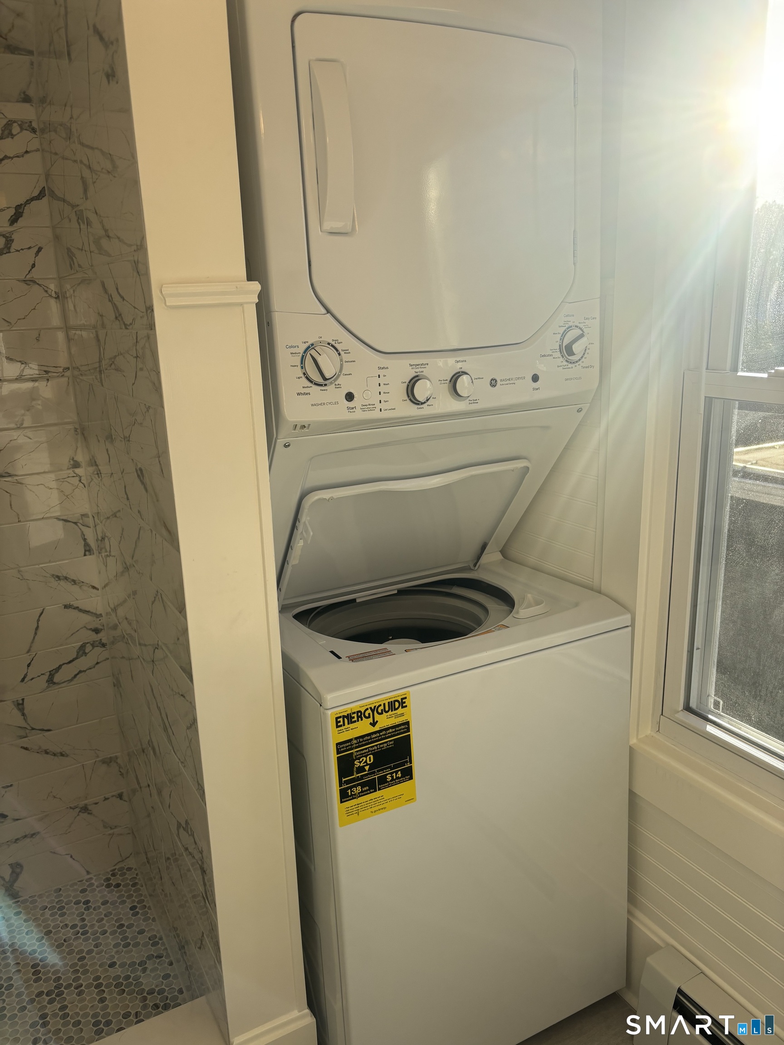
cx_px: 392
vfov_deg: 67.3
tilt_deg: -15.6
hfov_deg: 53.1
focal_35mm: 26
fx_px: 785
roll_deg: +0.6
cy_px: 522
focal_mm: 5.96
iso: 50
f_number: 1.6
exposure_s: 1/1311
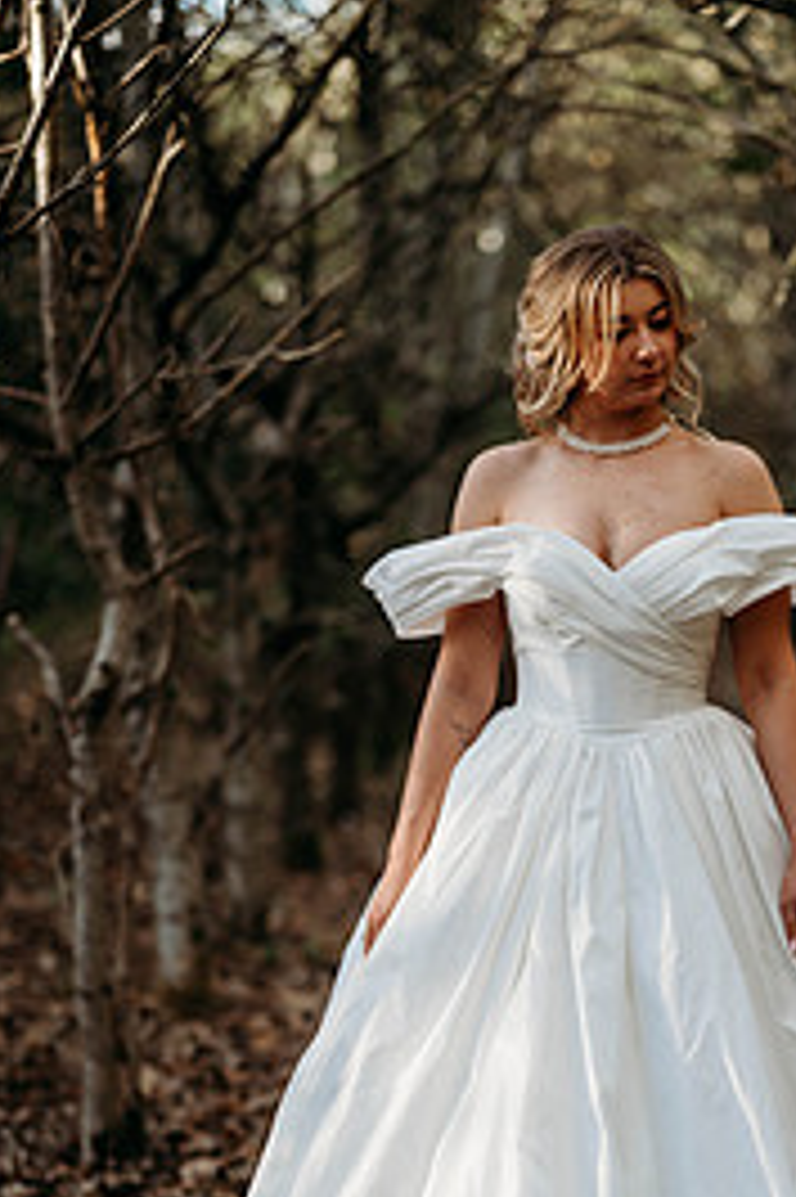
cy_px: 954
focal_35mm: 144
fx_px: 4782
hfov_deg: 9.5
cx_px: 652
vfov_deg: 14.2
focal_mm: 85
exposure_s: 1/640
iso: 100
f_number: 2
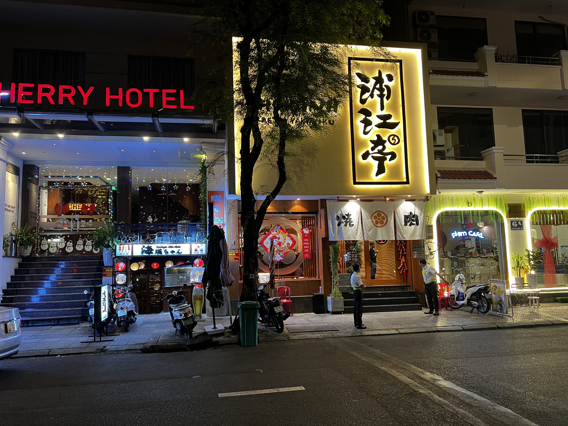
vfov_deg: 53.1
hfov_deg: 67.3
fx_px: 427
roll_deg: +1.8
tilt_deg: +6.5
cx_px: 284
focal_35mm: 26
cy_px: 213
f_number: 1.5
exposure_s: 1/50
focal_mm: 5.7
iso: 200
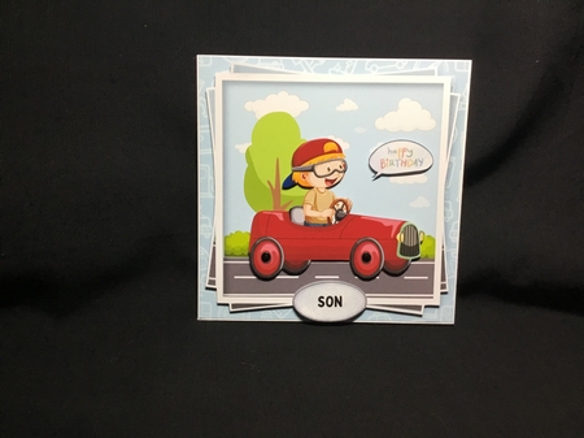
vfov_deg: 45.4
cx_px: 292
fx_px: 523
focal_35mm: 31
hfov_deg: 58.4
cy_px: 219
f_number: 2.4
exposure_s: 1/33
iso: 50
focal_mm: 3.3
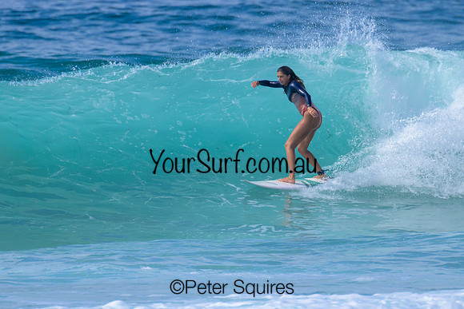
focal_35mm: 1094
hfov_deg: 1.9
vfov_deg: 1.3
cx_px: 248
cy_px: 201
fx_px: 14106
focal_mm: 800
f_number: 11
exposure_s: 1/2000
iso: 560
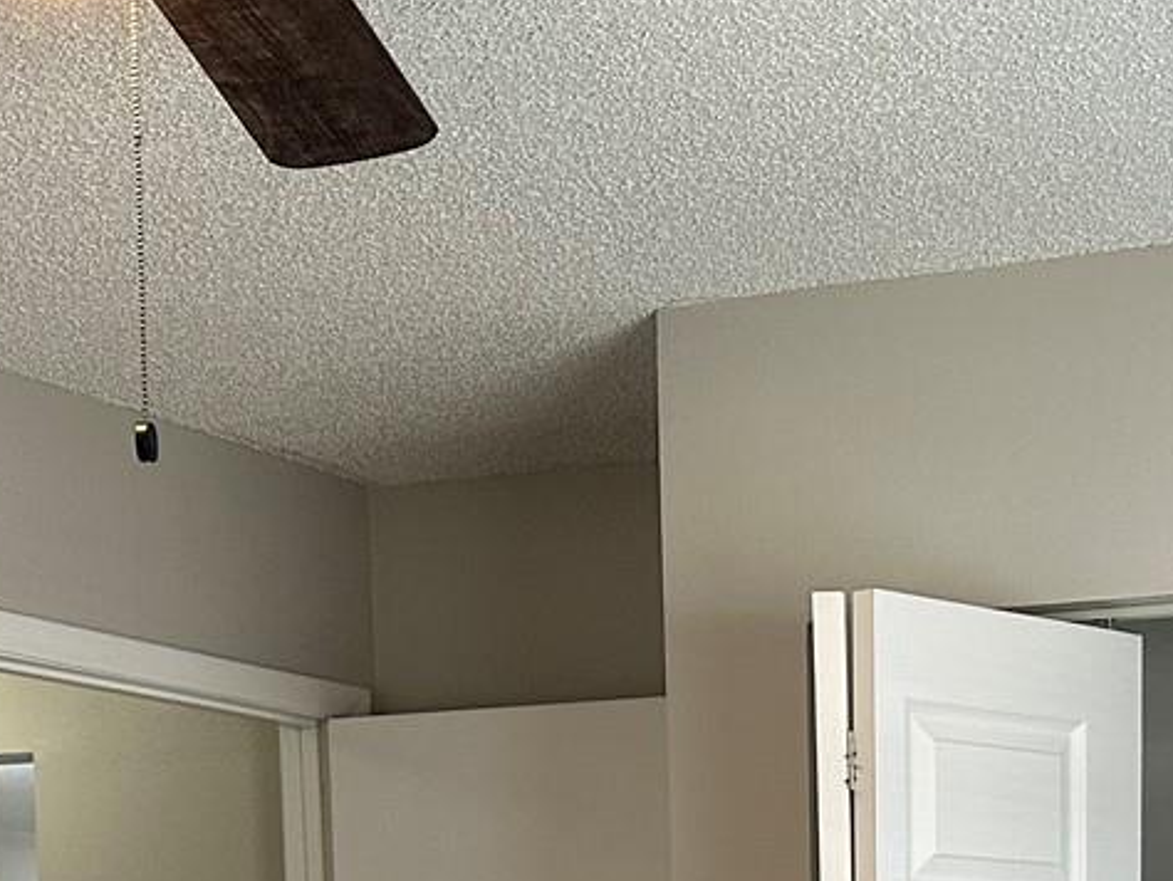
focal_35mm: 81
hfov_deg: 23.4
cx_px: 1072
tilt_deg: -4.5
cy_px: 1287
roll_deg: -0.1
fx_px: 2746
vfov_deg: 16.7
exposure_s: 1/111
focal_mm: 6.86
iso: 250
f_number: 1.78
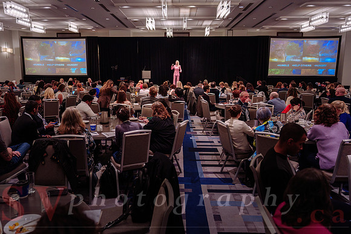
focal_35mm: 26
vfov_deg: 50.0
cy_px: 110
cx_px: 165
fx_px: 251
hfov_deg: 69.9
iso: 1600
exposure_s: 1/125
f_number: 2.8
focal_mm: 24
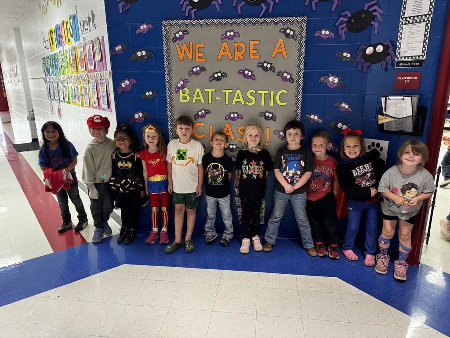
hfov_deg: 71.6
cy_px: 169
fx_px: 312
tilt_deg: -15.3
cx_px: 225
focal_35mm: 24
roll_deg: -0.1
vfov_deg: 56.8
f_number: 1.78
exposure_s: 1/60
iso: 640
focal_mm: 6.76
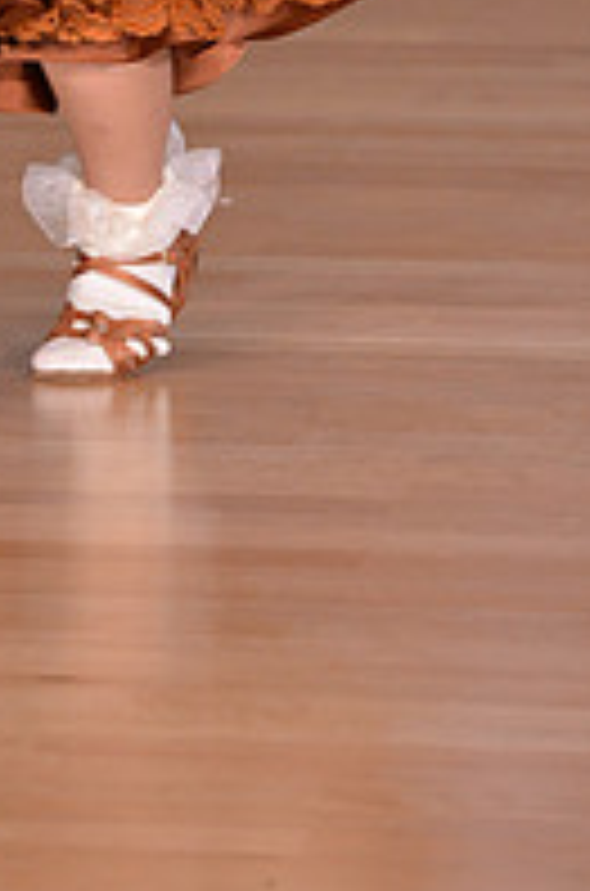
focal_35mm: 586
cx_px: -29
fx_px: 14481
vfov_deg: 3.5
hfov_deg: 2.3
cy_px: -279
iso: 1600
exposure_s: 1/250
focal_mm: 200
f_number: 5
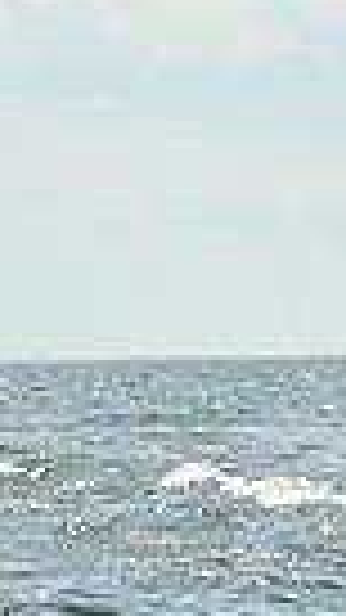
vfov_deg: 3.1
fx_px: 11228
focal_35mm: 688
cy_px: -20
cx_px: 1290
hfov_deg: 1.7
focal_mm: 155
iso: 250
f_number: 10
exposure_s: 1/1000
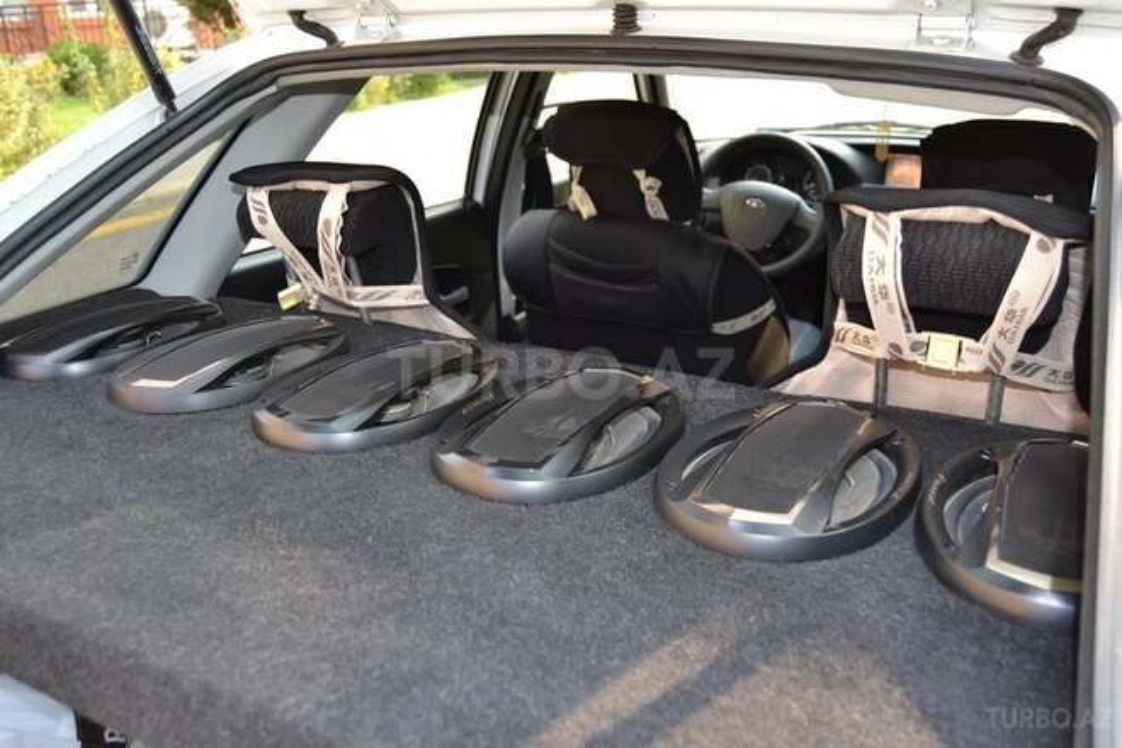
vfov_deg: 43.6
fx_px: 935
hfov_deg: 61.9
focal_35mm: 30
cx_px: 561
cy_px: 374
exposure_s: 1/125
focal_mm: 20
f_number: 4
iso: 220
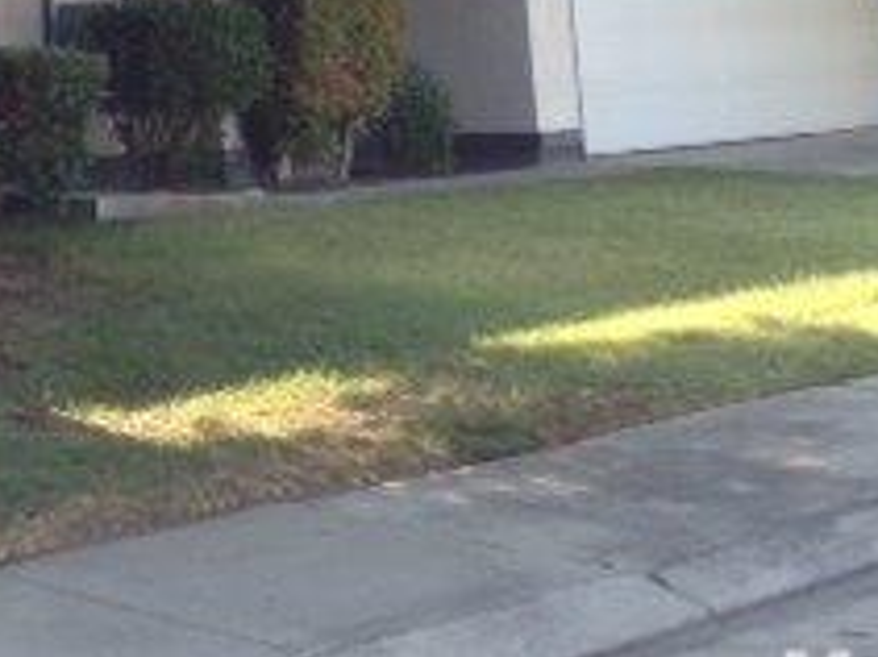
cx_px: -146
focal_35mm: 100
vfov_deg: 14.0
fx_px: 2535
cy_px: -262
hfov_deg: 18.7
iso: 32
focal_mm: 3.3
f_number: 2.4
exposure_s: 1/160
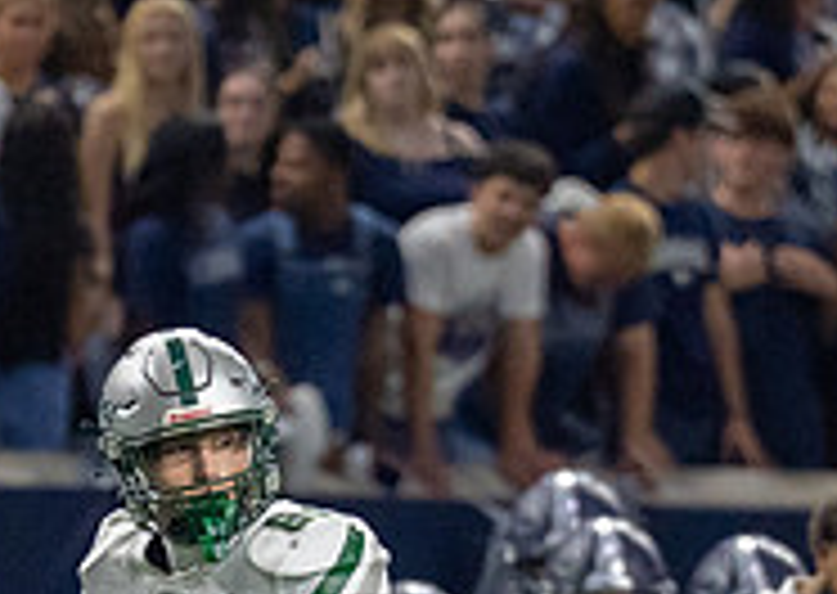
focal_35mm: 1070
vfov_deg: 1.3
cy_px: 951
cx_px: 189
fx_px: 25380
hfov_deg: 1.9
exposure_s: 1/1250
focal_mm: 200
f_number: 2.8
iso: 3200
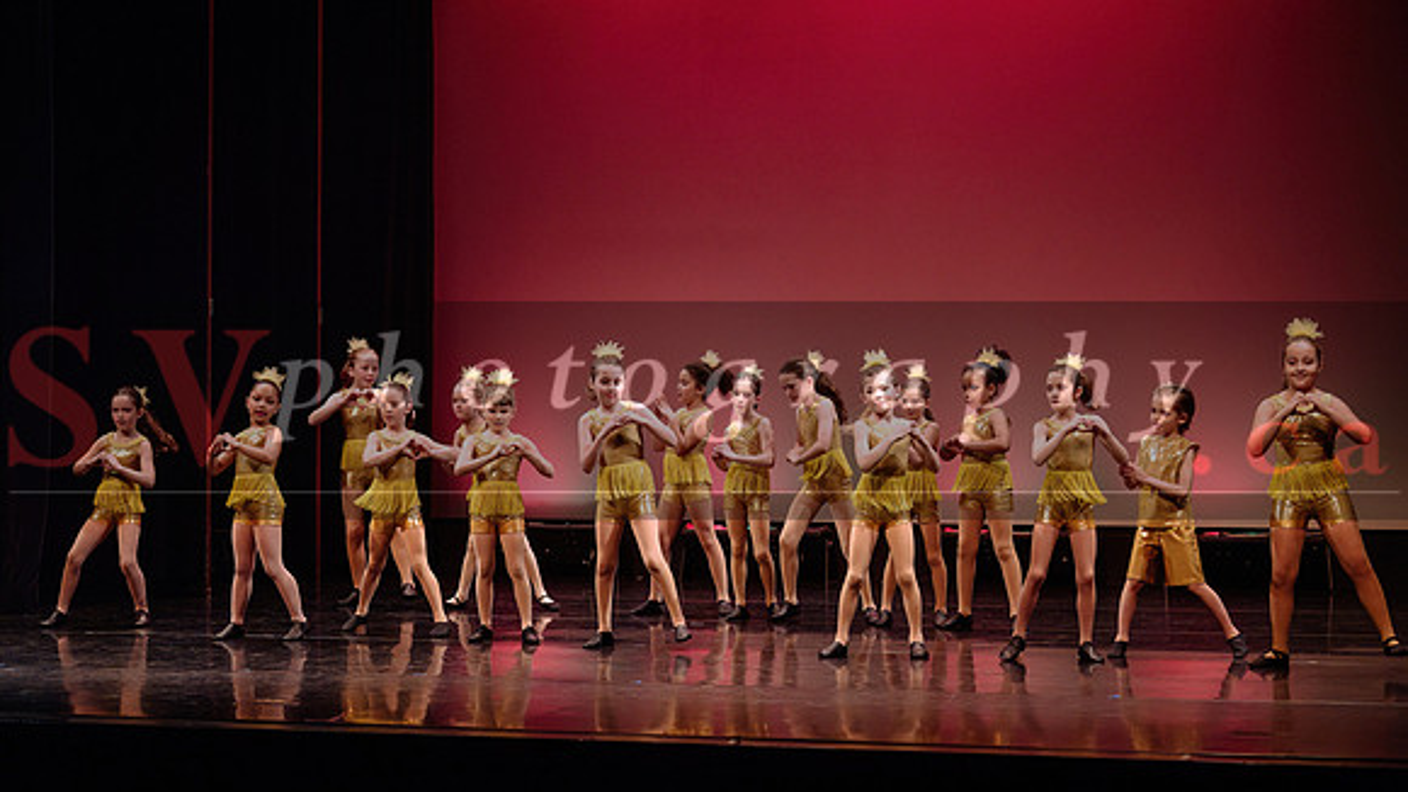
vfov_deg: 15.4
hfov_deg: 27.0
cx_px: 663
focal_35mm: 78
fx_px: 2928
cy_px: 369
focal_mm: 70
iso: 1600
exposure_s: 1/200
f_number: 2.8
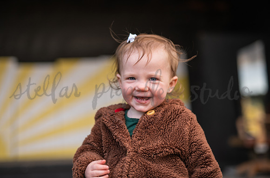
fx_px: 400
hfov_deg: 37.3
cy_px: 82
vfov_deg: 25.1
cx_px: 126
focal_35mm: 54
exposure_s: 1/400
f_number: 1.8
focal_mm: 50
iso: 250
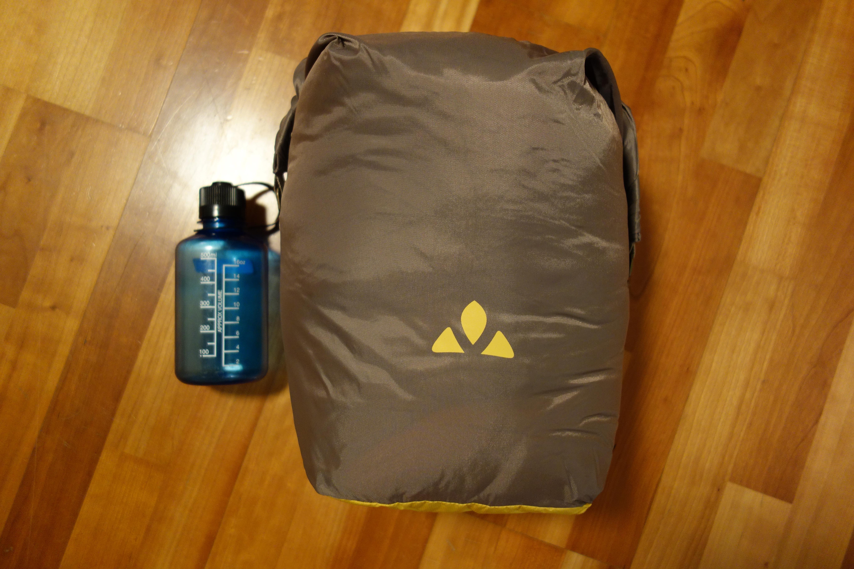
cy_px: 284
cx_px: 427
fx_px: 664
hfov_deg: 65.5
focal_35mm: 28
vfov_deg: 46.4
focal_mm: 10.4
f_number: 1.8
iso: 400
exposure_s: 1/30
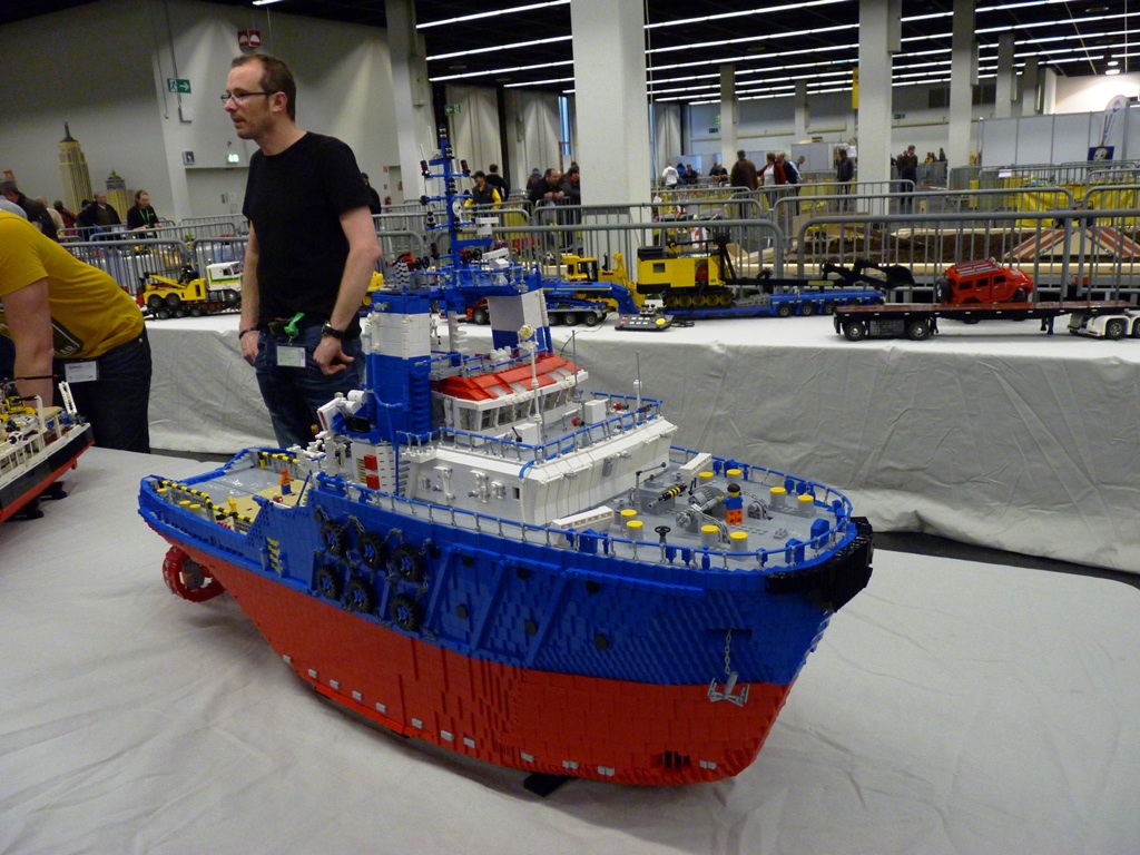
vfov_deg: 48.2
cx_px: 570
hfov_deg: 61.7
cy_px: 428
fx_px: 955
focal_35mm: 29
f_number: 2.8
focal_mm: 5.1
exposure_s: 1/30
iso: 250
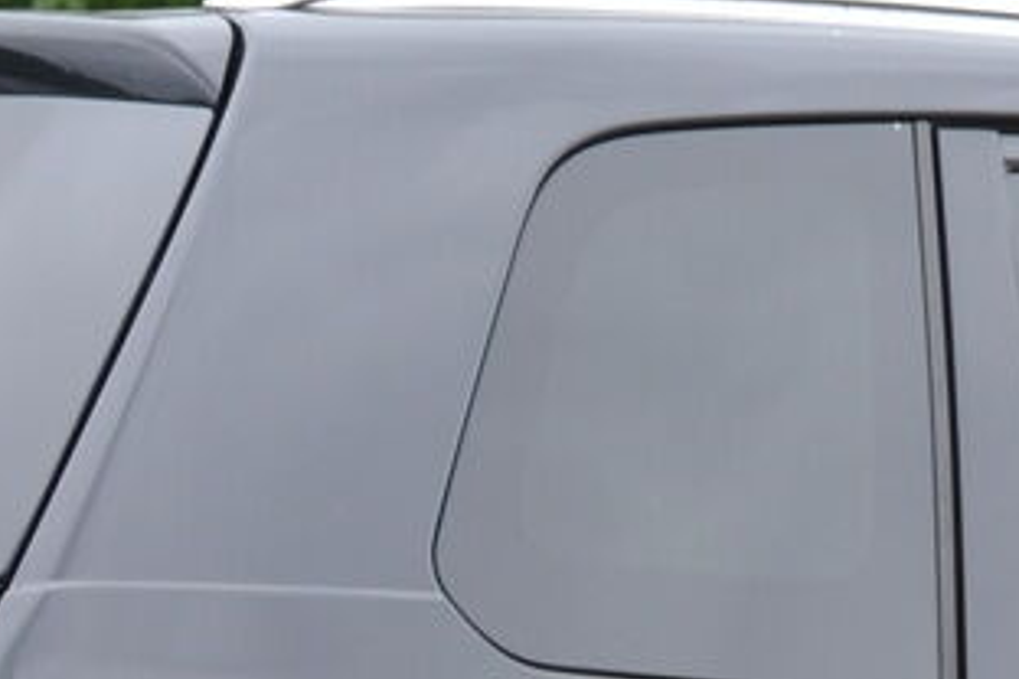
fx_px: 6793
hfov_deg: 8.6
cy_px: 1358
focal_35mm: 240
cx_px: 640
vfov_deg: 5.6
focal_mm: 26
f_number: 5.6
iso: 100
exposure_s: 1/125
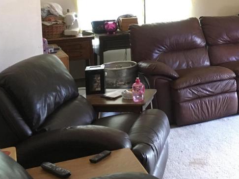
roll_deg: +1.7
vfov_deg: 23.2
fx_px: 421
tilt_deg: -5.6
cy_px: 7
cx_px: 220
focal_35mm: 61
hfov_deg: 30.2
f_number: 2.2
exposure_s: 1/15
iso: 200
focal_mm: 4.15
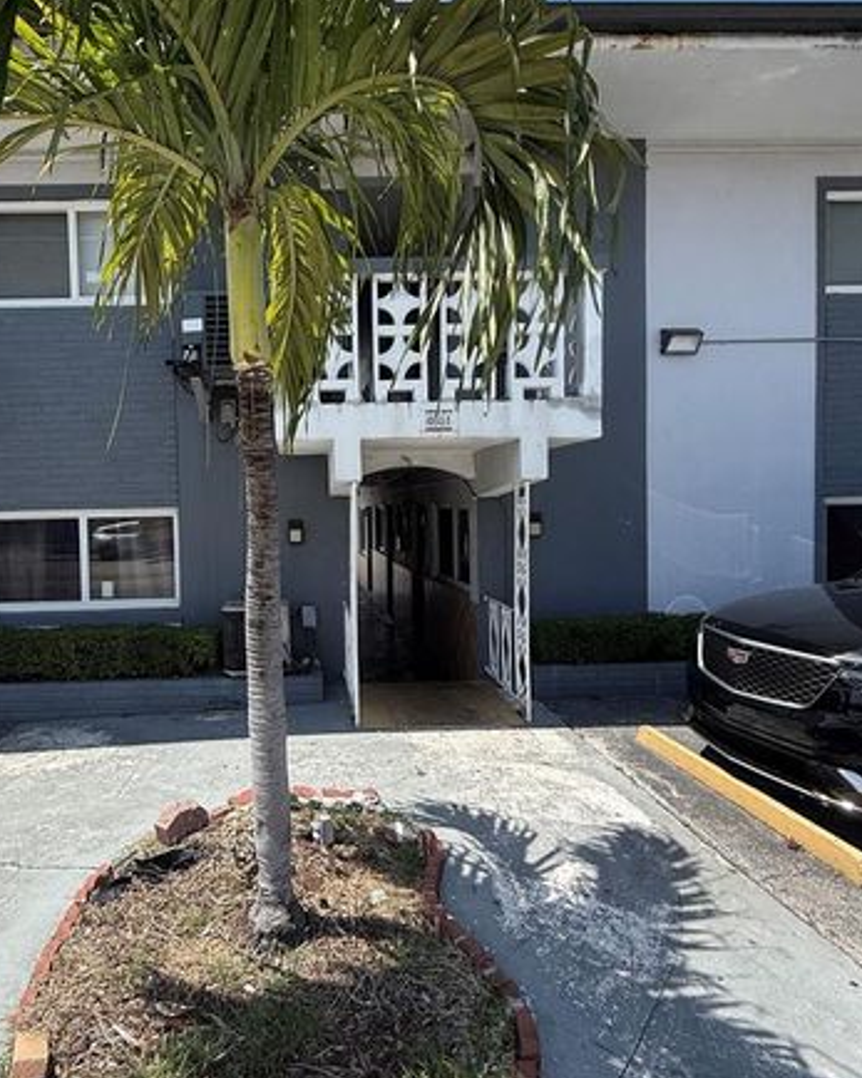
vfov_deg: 77.6
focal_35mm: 21
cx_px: 303
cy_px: 535
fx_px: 670
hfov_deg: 64.2
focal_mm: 2.22
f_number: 2.2
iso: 50
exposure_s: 1/1068
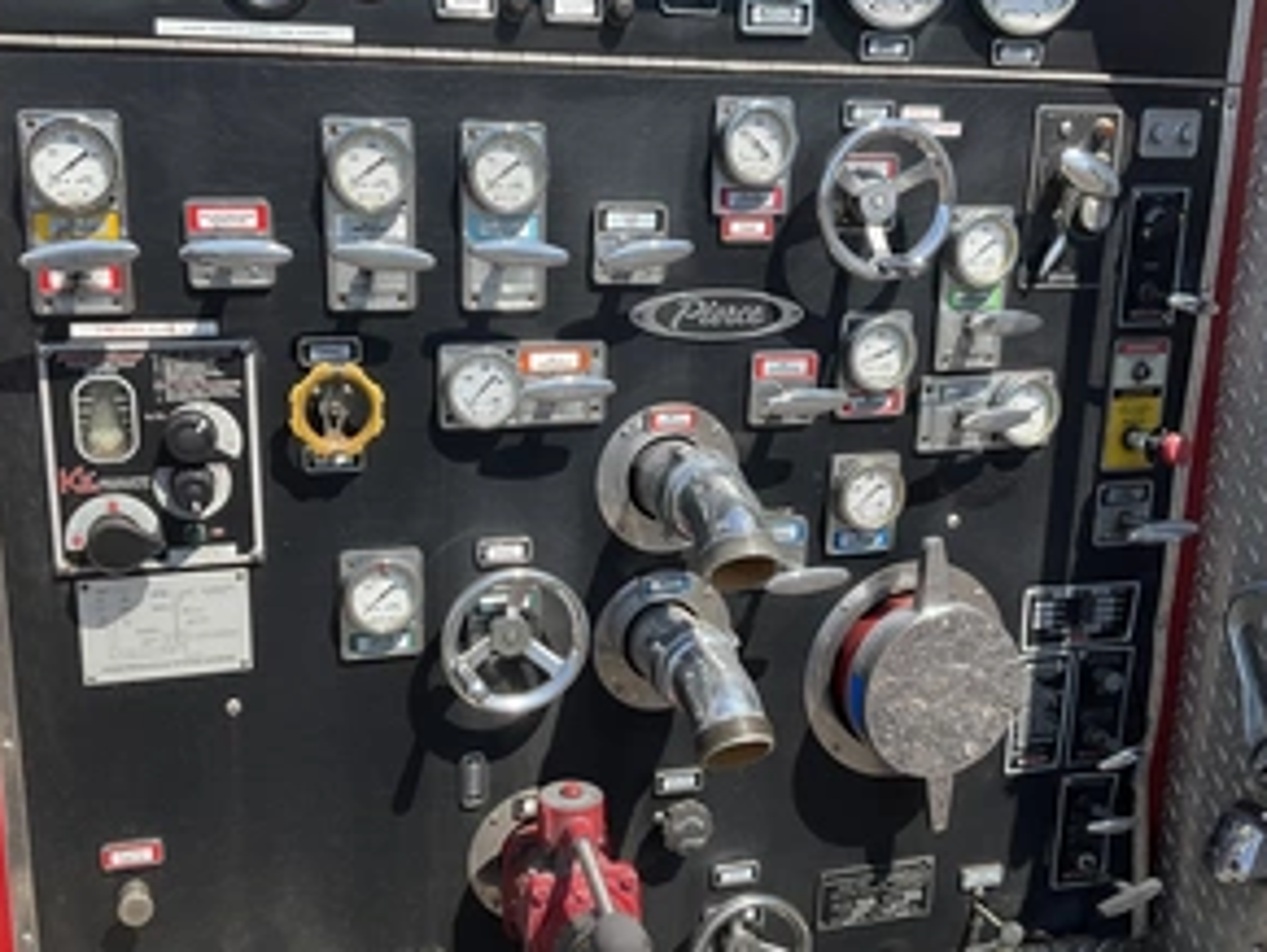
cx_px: 599
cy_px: 563
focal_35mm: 40
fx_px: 1465
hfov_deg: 46.7
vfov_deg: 35.9
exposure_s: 1/1098
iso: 25
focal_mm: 3
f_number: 1.8
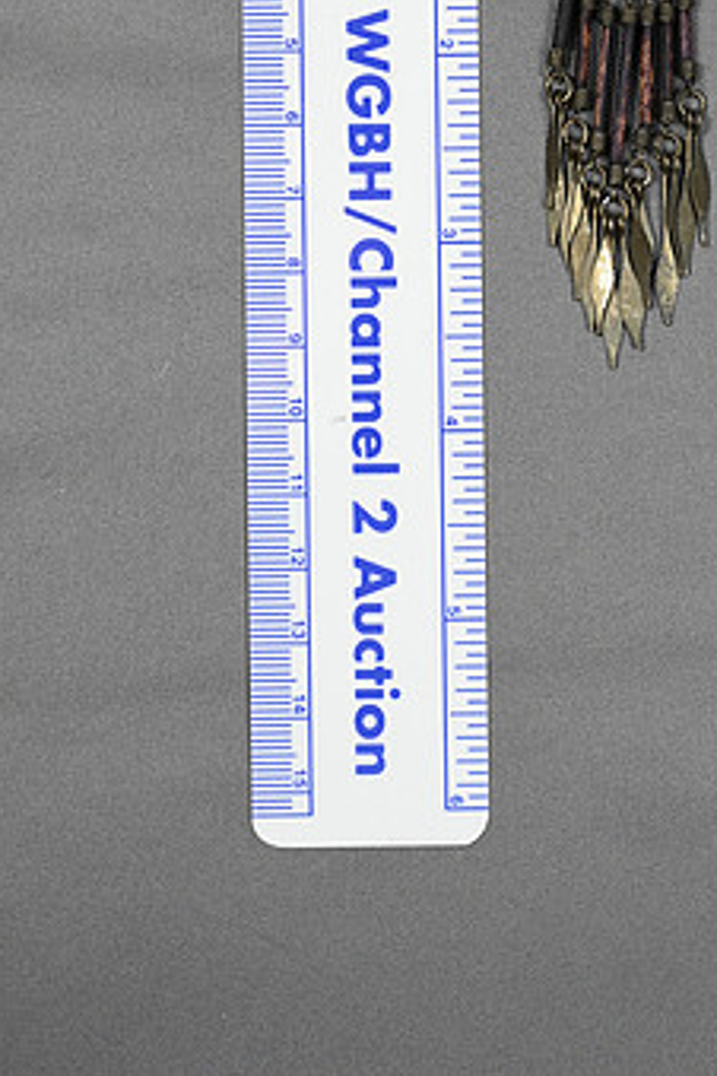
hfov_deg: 12.9
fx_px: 3167
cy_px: 308
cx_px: 579
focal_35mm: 106
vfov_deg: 19.2
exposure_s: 1/250
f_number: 9
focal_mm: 62
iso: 2000
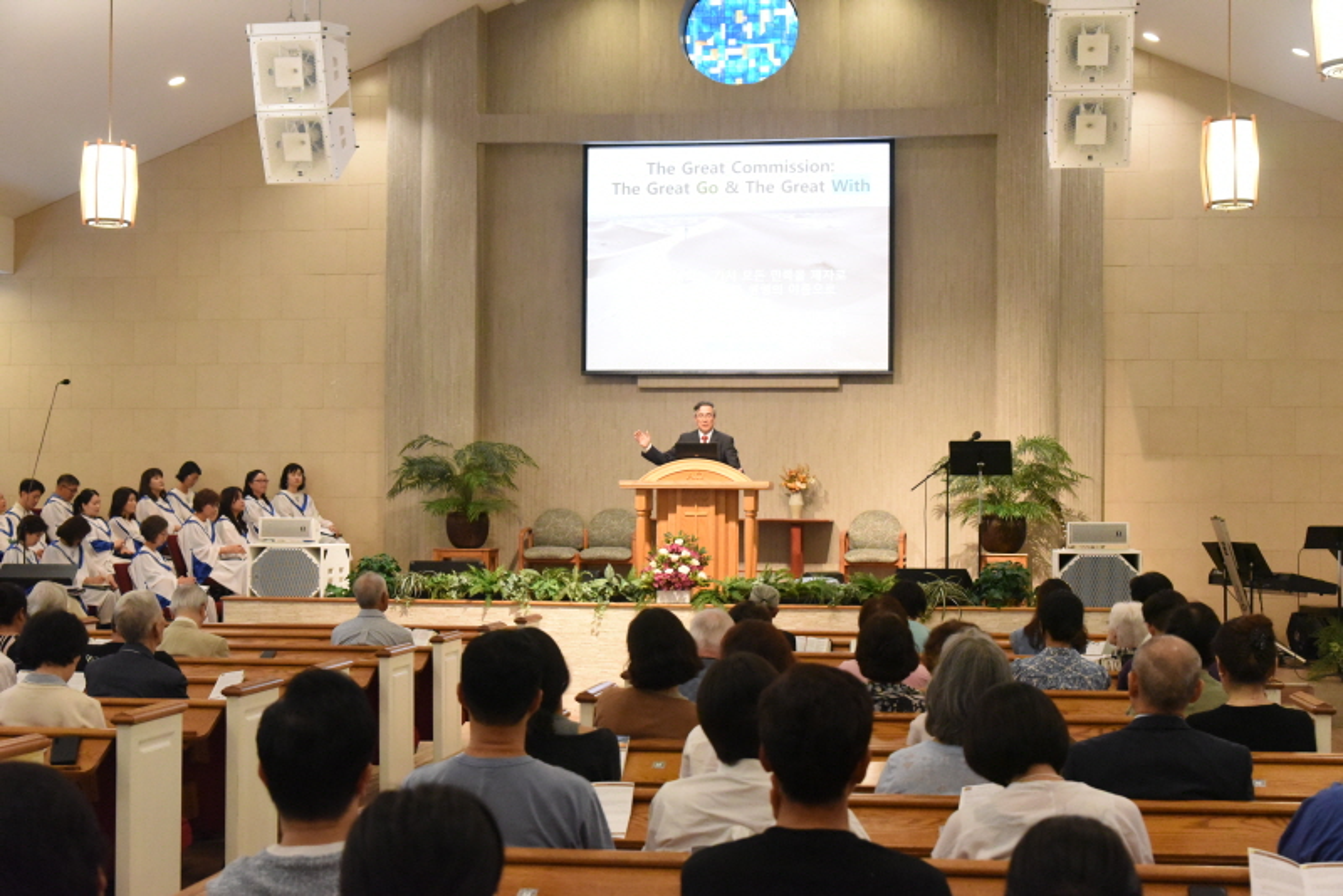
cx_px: 672
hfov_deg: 39.6
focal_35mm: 50
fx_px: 1866
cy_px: 448
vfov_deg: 27.0
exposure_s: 1/160
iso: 12800
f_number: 6.3
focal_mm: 50
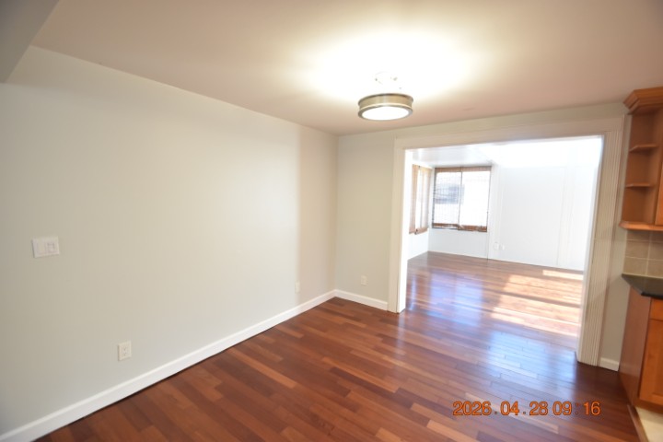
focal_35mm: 15
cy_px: 221
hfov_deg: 100.4
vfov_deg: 77.3
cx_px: 332
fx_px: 276
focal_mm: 10
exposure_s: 1/30
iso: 800
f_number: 3.5
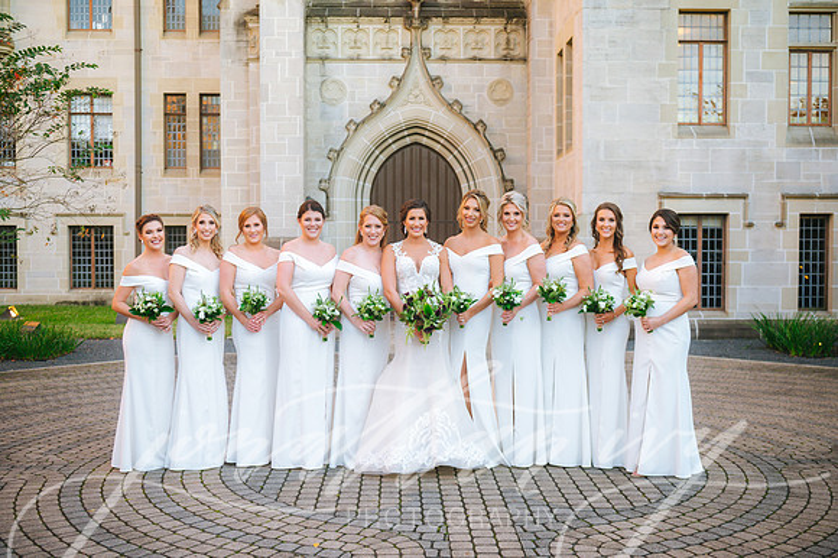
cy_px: 279
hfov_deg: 48.5
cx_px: 419
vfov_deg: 33.4
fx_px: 931
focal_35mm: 40
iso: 500
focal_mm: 40
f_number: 3.2
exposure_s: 1/250
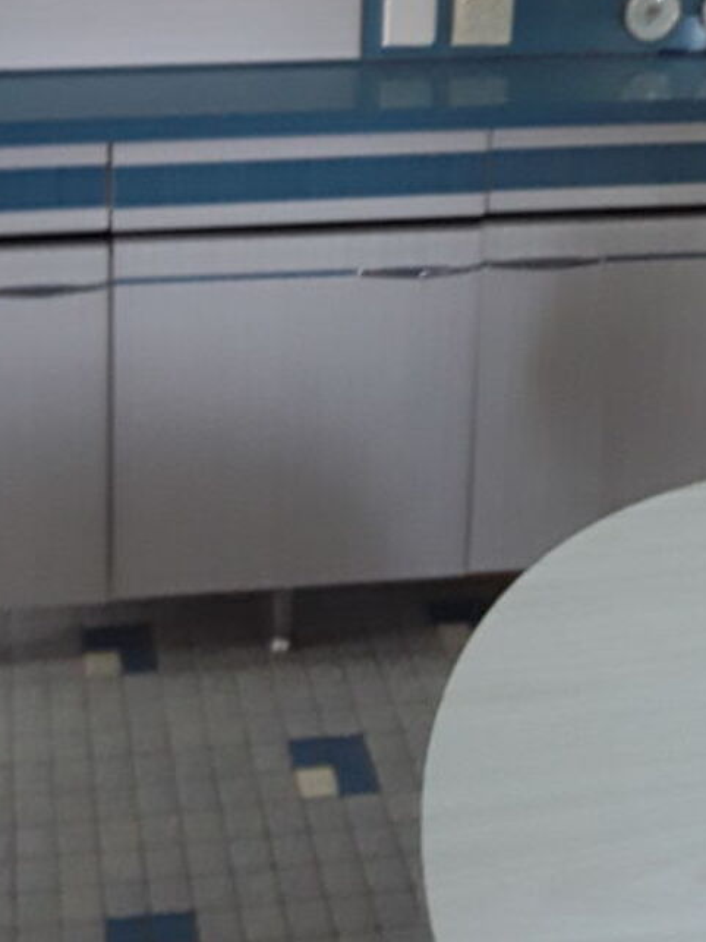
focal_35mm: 56
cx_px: 205
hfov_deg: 25.9
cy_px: -14
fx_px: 1523
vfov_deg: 31.6
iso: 160
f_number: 1.9
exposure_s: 1/17
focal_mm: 2.91
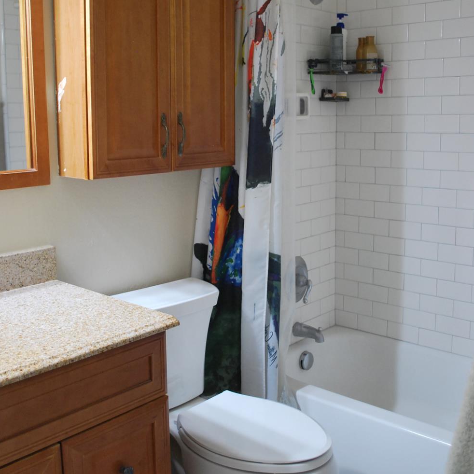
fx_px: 604
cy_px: 190
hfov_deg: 42.8
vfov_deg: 42.6
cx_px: 234
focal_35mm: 39
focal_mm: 20
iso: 720
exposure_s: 1/30
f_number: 3.8
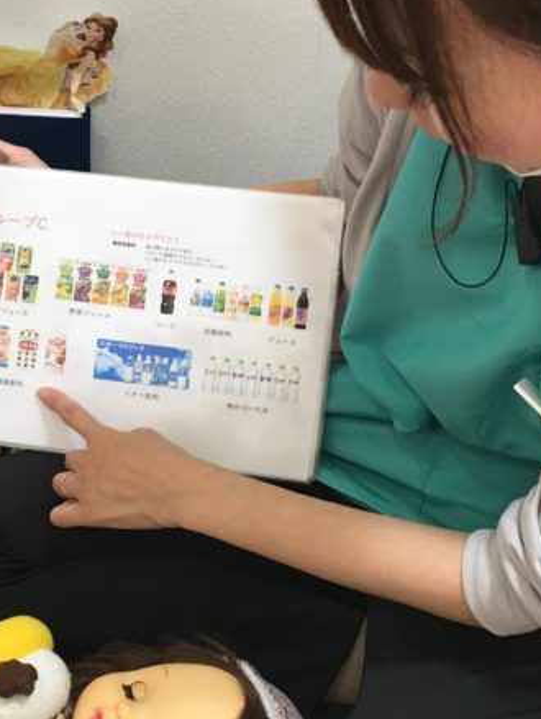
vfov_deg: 29.3
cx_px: 287
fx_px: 1373
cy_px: 283
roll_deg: -6.4
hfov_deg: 22.3
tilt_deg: -34.9
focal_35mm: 66
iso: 40
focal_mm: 4.15
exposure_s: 1/30
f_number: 2.2
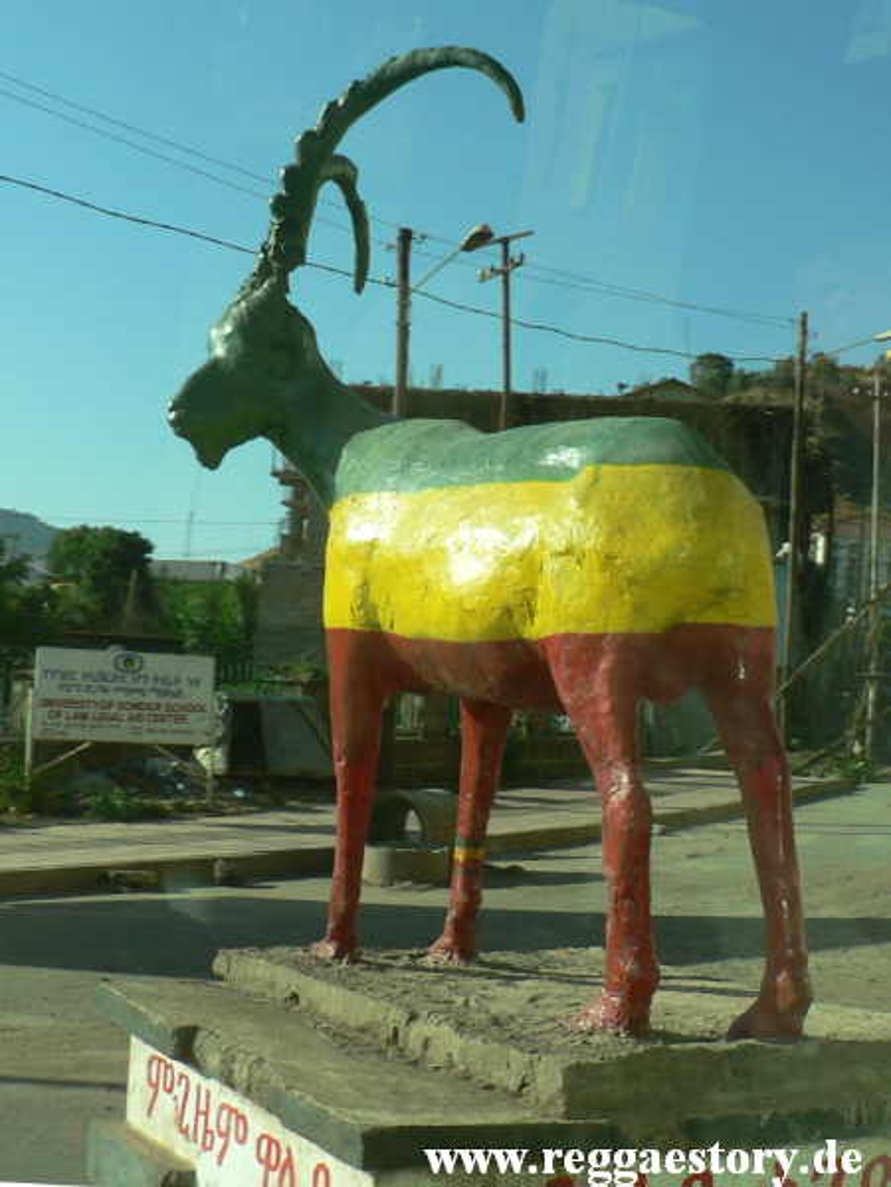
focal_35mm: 35
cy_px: 594
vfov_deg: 52.6
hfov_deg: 40.7
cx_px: 446
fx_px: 1201
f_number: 4.5
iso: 64
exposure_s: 1/320
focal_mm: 6
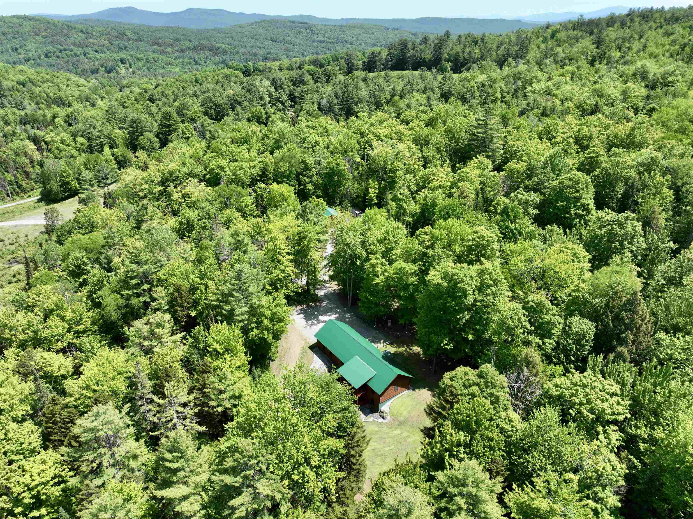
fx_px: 480
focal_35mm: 24
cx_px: 346
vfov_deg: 56.8
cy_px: 260
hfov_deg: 71.6
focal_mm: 12.29
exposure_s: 1/1250
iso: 100
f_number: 2.8
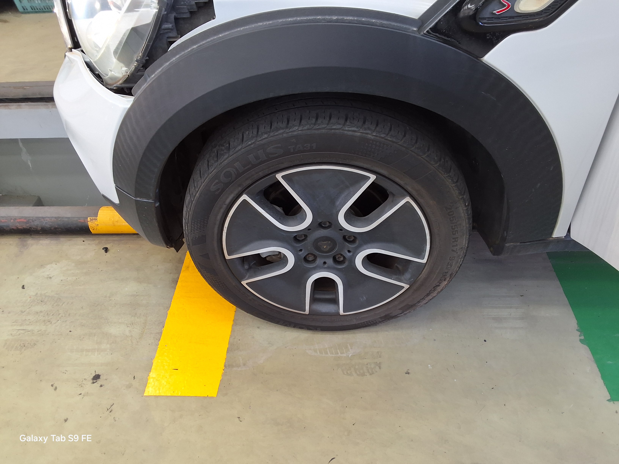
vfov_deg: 49.7
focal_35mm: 28
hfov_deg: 63.4
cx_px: 310
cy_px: 232
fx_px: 501
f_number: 1.9
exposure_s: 1/60
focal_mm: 2.91
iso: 64
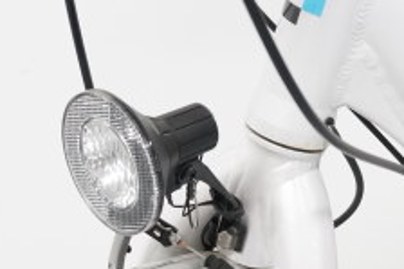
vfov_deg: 9.8
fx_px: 1559
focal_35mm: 139
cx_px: 381
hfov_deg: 14.6
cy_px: 219
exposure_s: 1/40
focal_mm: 26
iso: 1600
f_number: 4.5
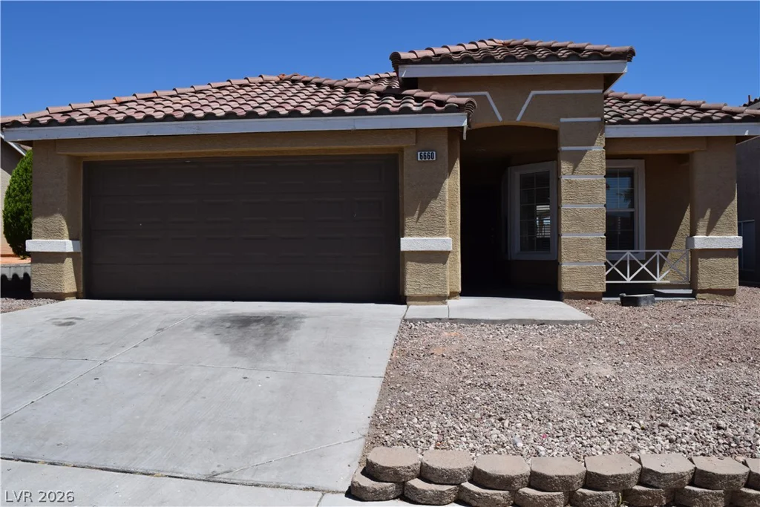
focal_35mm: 30
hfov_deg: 61.9
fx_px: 633
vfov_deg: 43.6
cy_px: 254
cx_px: 380
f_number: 10
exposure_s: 1/400
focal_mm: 20
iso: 200
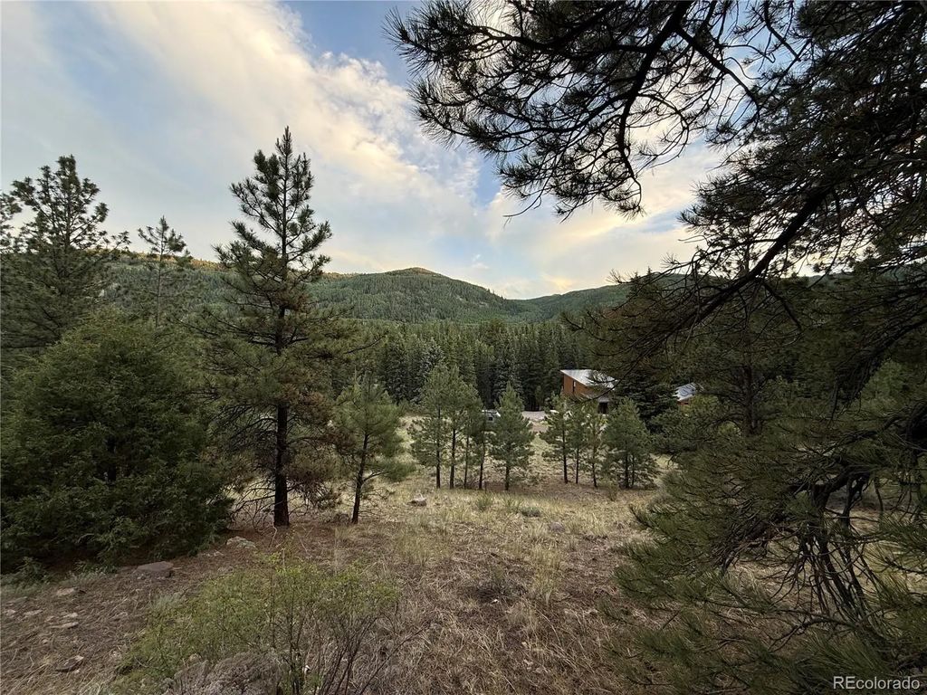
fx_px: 375
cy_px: 348
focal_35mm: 14
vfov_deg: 85.7
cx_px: 464
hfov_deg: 102.1
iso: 50
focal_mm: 2.22
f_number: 2.2
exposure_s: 1/190
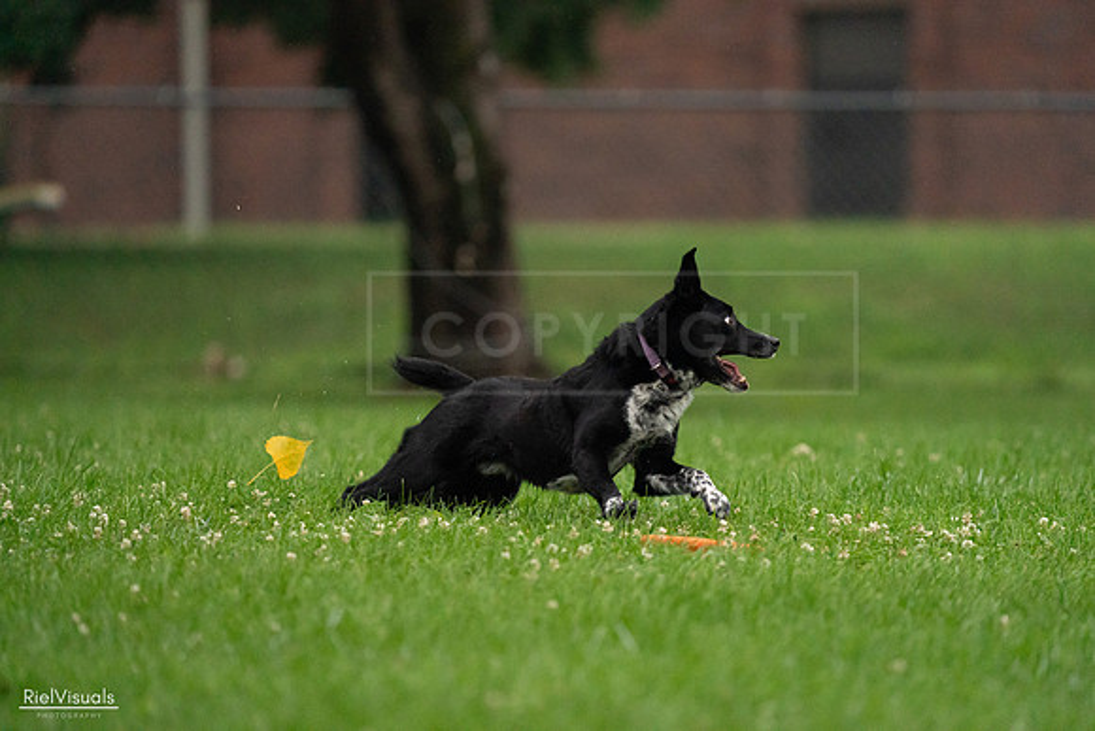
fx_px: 14086
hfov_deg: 4.5
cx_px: 548
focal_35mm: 463
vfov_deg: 3.0
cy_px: 366
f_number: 6.3
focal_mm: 463
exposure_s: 1/1600
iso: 6400
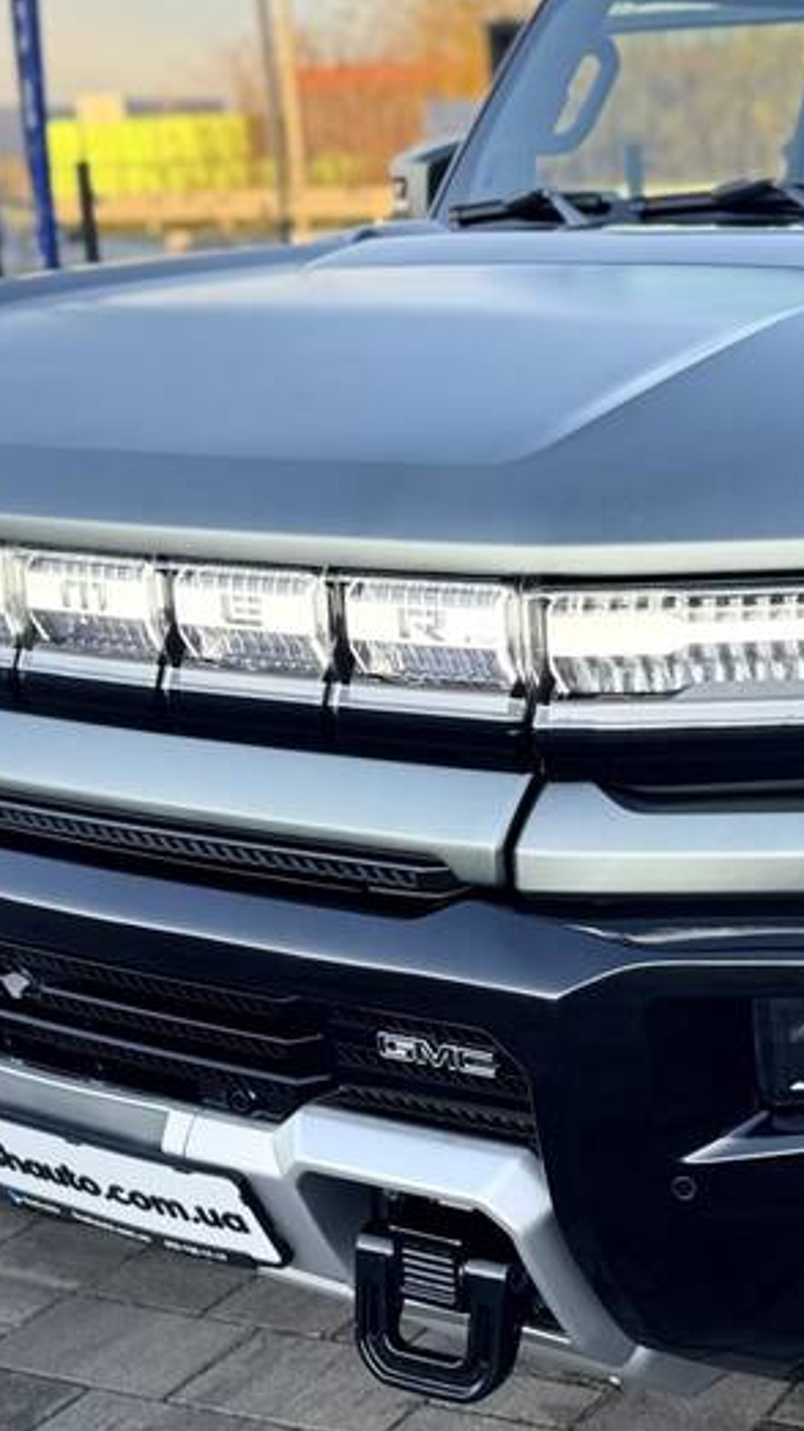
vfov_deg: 34.9
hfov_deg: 19.4
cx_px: 820
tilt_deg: -13.9
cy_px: 741
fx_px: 2275
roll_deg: +1.9
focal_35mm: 60
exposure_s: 1/495
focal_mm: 6.76
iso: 80
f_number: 1.78
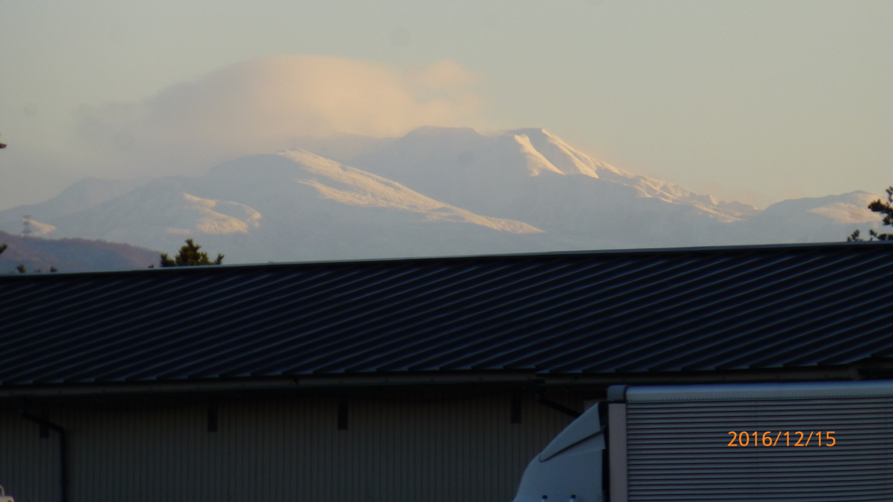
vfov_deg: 2.3
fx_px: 12407
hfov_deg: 4.1
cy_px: 171
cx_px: 446
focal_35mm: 524
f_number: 6.4
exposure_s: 1/125
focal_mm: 86
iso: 100
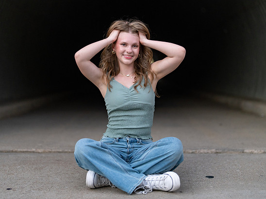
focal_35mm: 63
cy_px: 94
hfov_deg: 30.7
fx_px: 484
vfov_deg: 23.3
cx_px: 131
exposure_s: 1/400
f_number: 1.2
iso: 640
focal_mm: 50
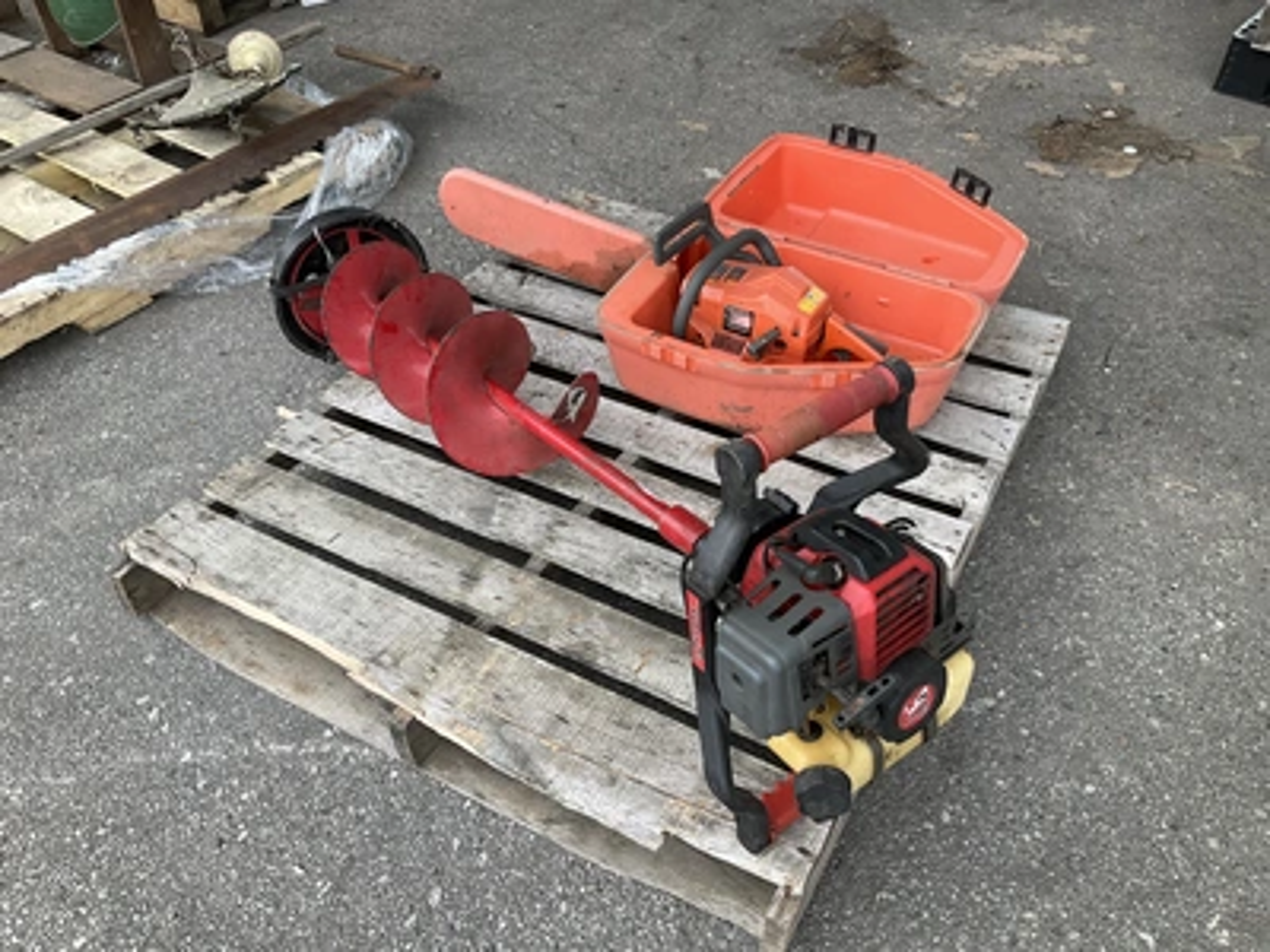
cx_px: 635
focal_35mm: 29
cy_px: 476
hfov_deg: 61.7
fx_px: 1064
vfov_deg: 48.2
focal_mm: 3
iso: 20
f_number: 1.8
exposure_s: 1/234
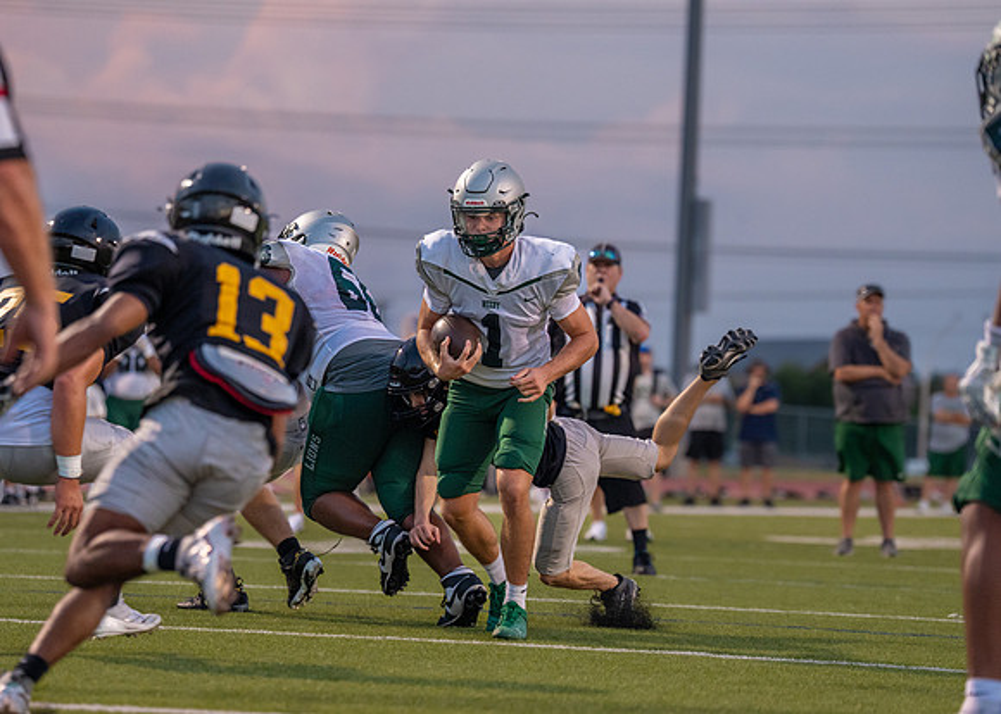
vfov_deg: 7.8
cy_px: 351
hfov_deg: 10.9
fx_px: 5268
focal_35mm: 185
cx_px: 524
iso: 2000
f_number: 2.8
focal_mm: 138
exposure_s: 1/1000
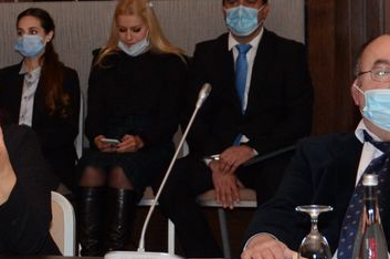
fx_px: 2184
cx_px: -207
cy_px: 97
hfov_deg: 9.9
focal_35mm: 202
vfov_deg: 6.8
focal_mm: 34
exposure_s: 1/200
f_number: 4.2
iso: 1250
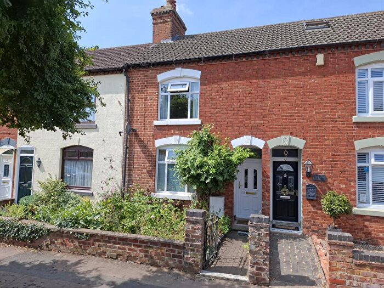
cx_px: 192
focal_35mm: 23
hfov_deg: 73.9
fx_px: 255
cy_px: 144
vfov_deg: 58.9
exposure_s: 1/1408
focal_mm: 5.54
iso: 50
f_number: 1.8
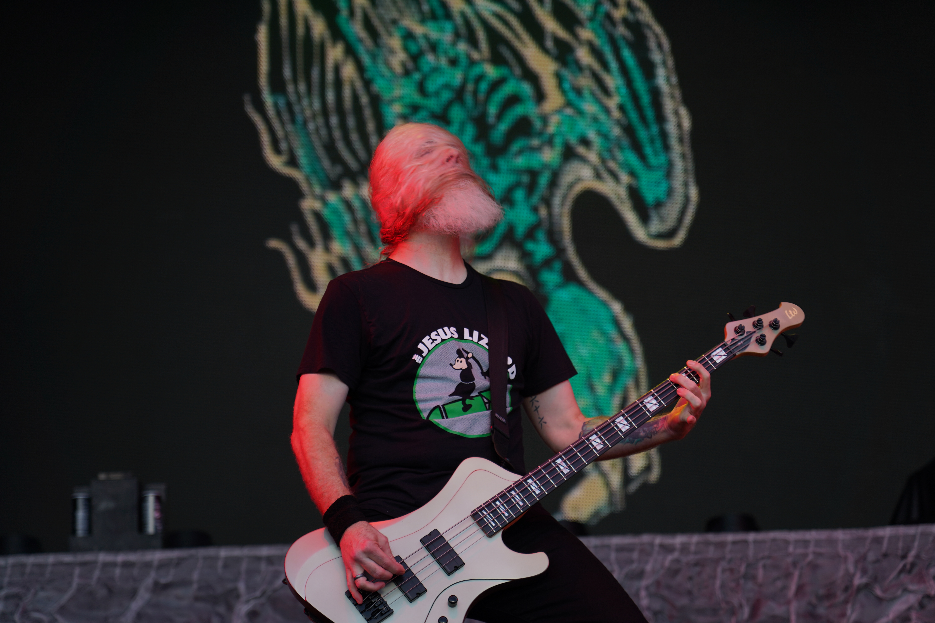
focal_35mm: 105
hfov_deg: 19.5
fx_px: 2727
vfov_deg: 13.0
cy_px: 312
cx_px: 468
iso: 100
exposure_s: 1/125
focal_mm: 105
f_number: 4
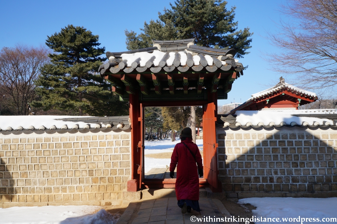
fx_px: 252
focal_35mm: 27
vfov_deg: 47.8
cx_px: 168
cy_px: 112
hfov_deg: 67.4
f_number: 13
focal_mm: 18
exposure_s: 1/250
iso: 200
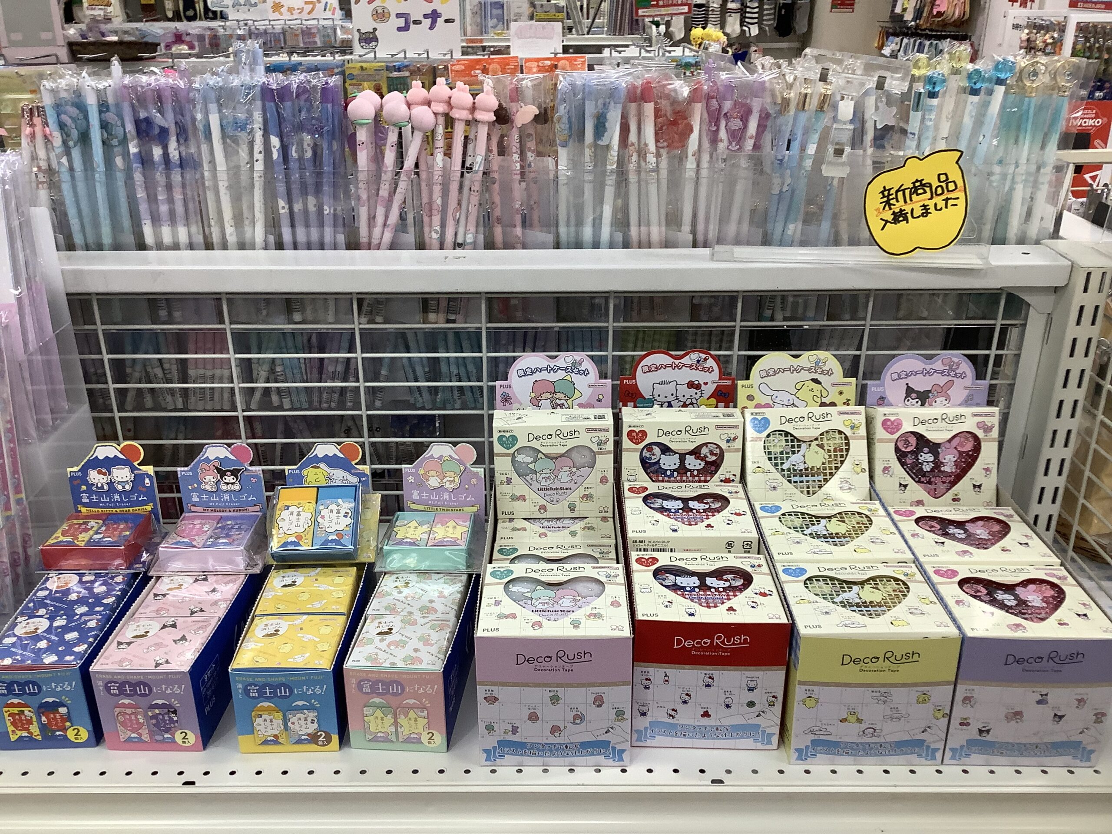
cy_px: 417
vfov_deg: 45.4
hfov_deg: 58.4
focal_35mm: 31
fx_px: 996
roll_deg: +1.1
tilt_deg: -24.2
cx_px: 556
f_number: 2.4
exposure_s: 1/120
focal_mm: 3.3
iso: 64
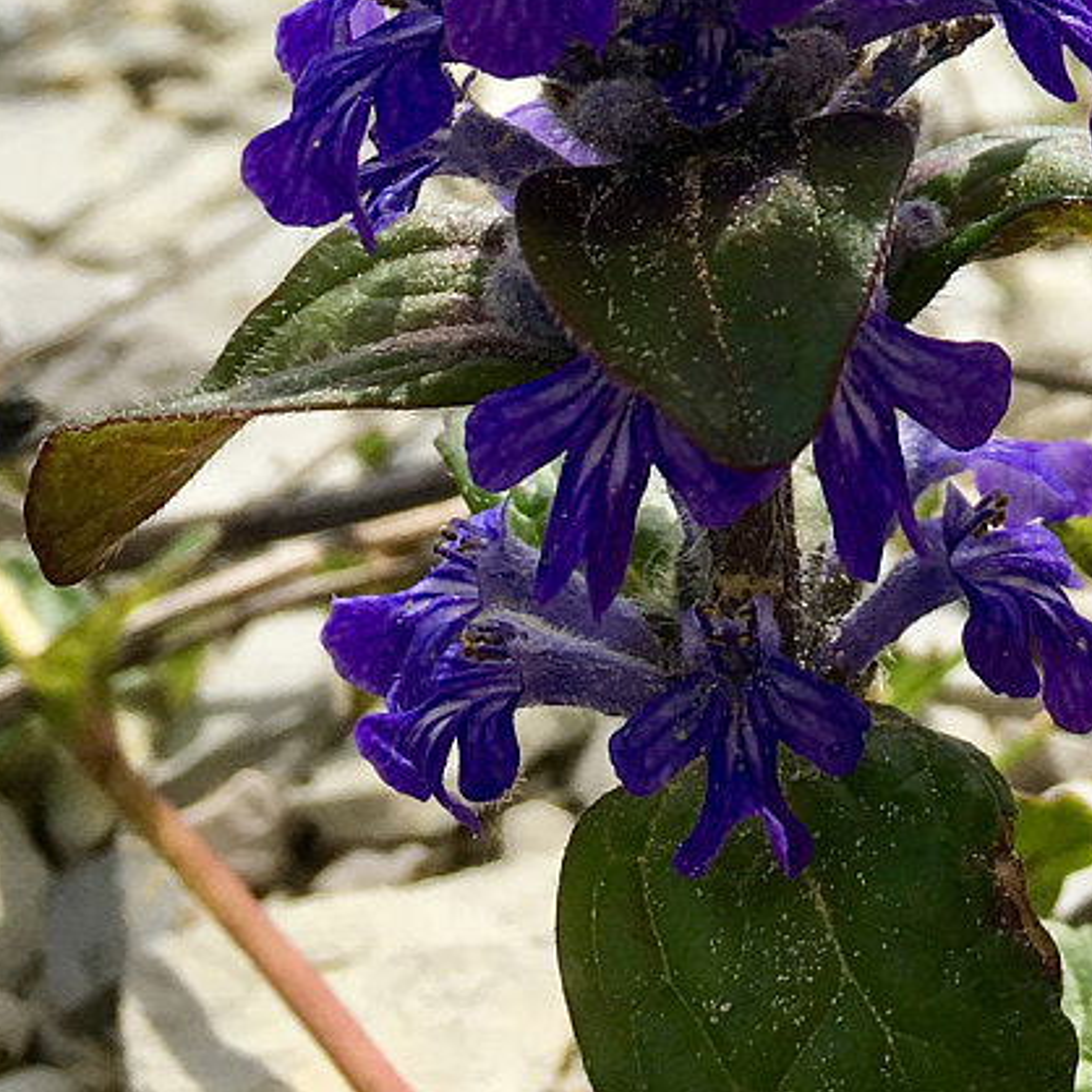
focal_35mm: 98
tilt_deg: -16.7
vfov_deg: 16.2
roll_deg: +0.4
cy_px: -556
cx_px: 1170
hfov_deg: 17.2
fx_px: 3498
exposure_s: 1/1570
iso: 25
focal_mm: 4.15
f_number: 2.2
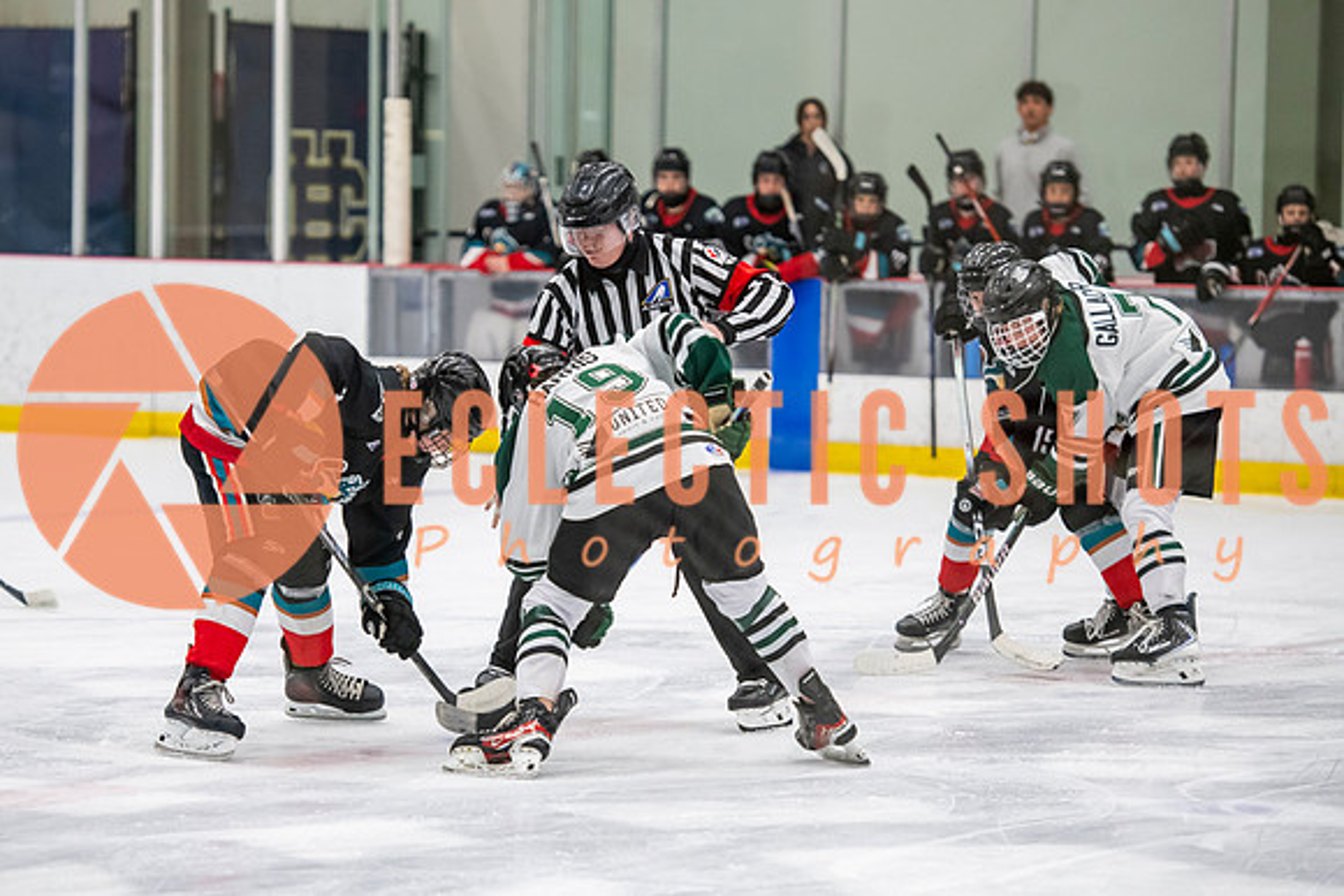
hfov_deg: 12.4
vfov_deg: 8.3
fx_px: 6168
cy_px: 441
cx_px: 549
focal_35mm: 165
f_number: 3.2
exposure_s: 1/640
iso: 2000
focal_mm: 135
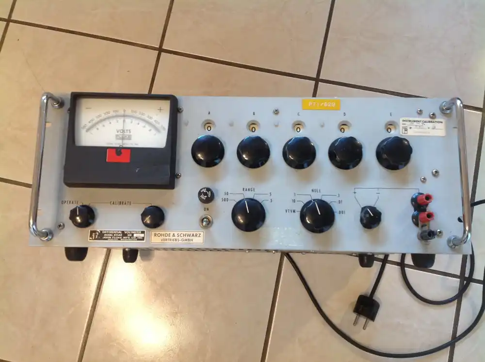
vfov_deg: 40.6
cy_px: 181
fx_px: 489
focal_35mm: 35
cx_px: 242
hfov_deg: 52.7
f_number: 2.4
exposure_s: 1/15
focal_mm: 4.28
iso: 160
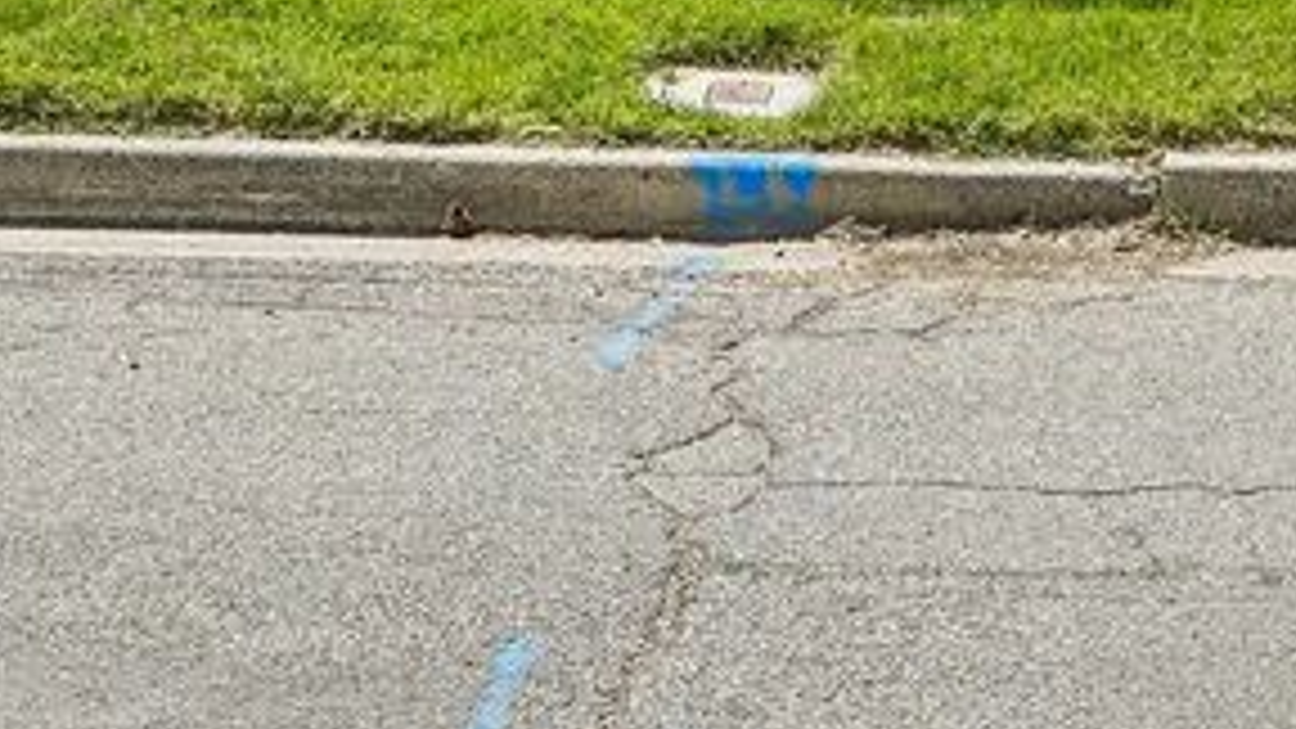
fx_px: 3711
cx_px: 1197
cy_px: -758
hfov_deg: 19.4
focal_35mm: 108
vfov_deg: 10.3
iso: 100
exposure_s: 1/250
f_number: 8
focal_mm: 29
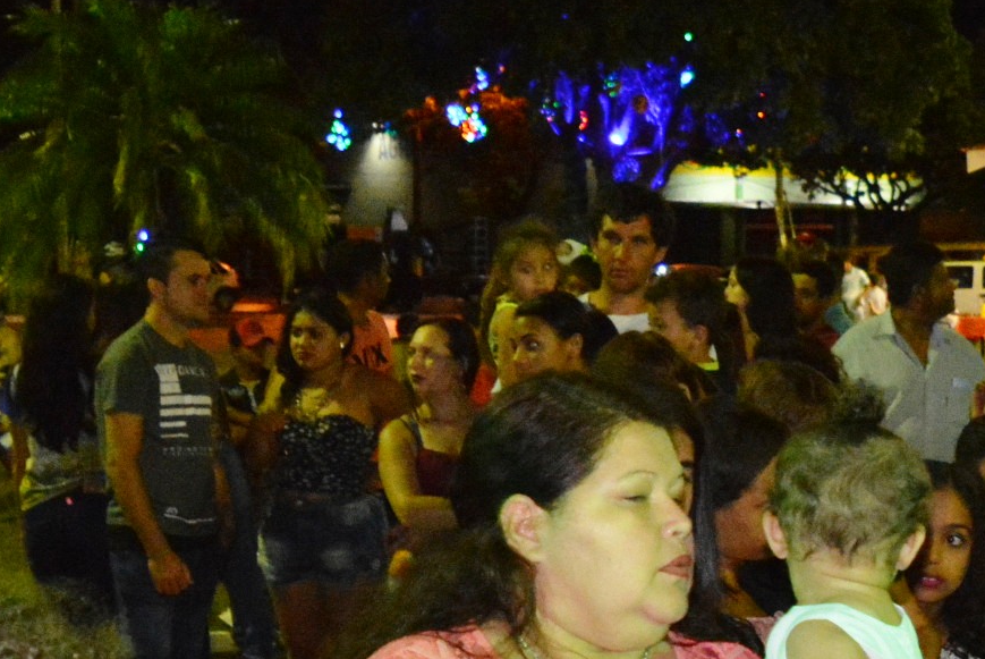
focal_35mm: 93
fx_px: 2547
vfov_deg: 14.6
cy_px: 615
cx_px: 820
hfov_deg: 21.6
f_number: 3.5
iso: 3200
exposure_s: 1/60
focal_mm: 18
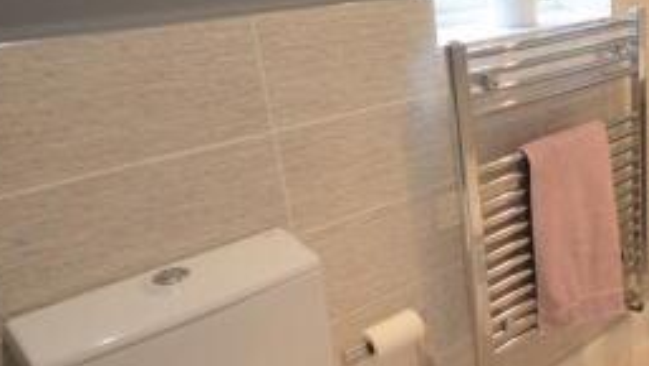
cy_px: 126
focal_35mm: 40
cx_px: 710
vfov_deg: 29.6
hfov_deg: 40.8
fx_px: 689
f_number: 4
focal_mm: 10
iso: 560
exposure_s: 1/60
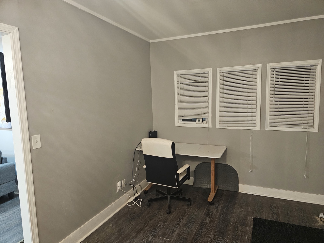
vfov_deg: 58.9
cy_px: 122
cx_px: 162
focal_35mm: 23
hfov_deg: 73.9
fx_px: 215
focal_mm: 6.3
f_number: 1.7
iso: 800
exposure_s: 1/60
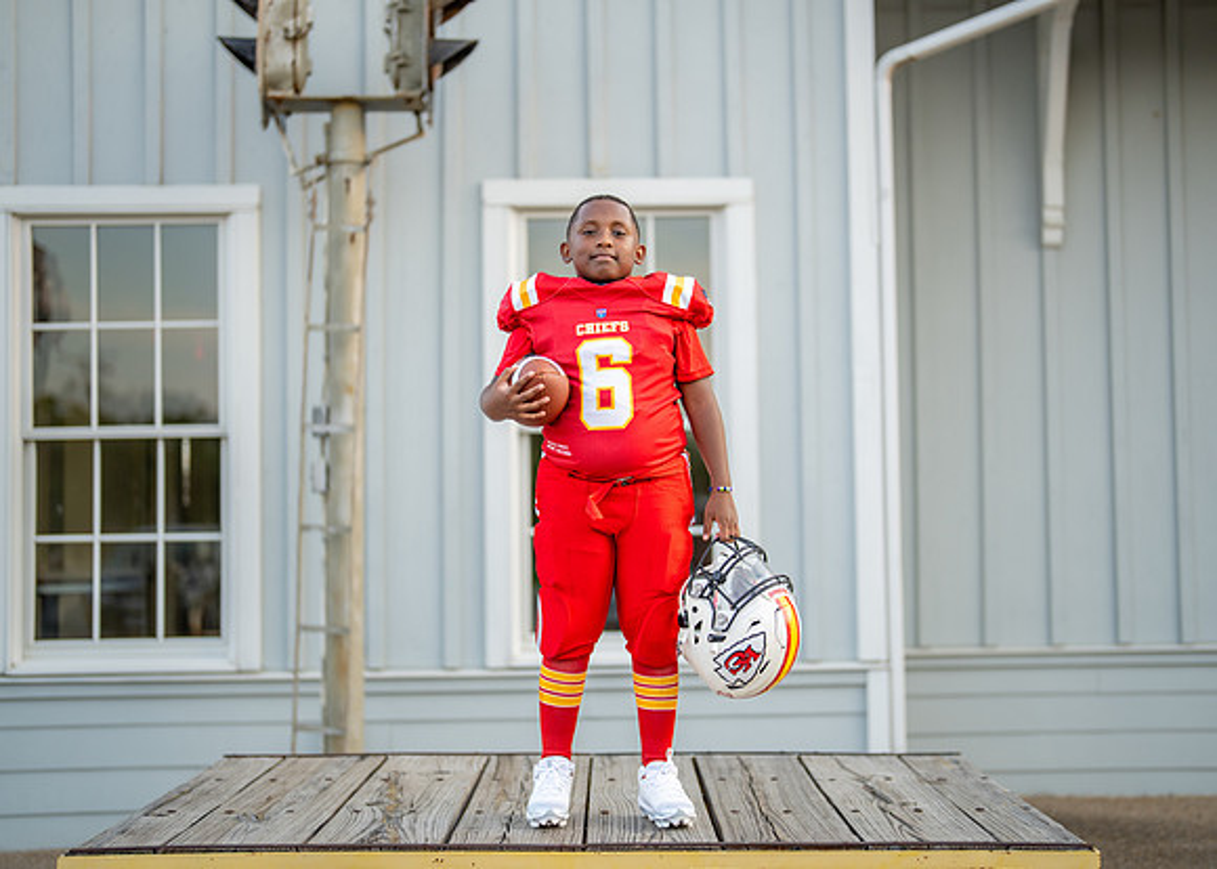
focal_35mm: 55
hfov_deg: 35.7
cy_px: 434
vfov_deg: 25.9
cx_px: 630
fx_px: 1890
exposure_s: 1/1250
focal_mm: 50
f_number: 1.2
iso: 200
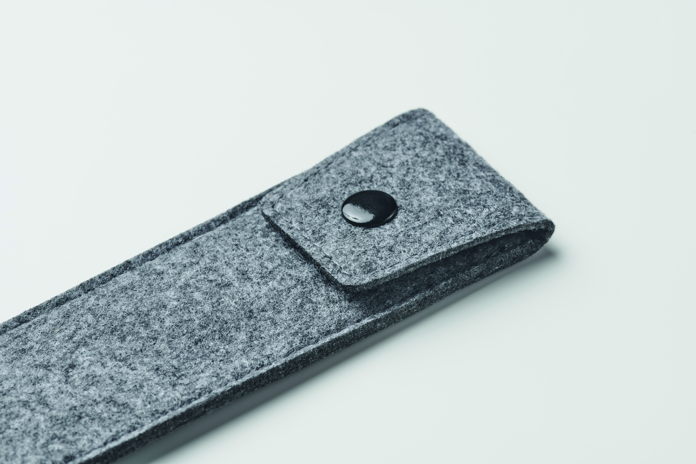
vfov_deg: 13.0
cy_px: 232
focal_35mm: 105
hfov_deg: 19.5
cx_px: 348
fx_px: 2030
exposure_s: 1/125
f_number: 18
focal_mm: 105
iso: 100
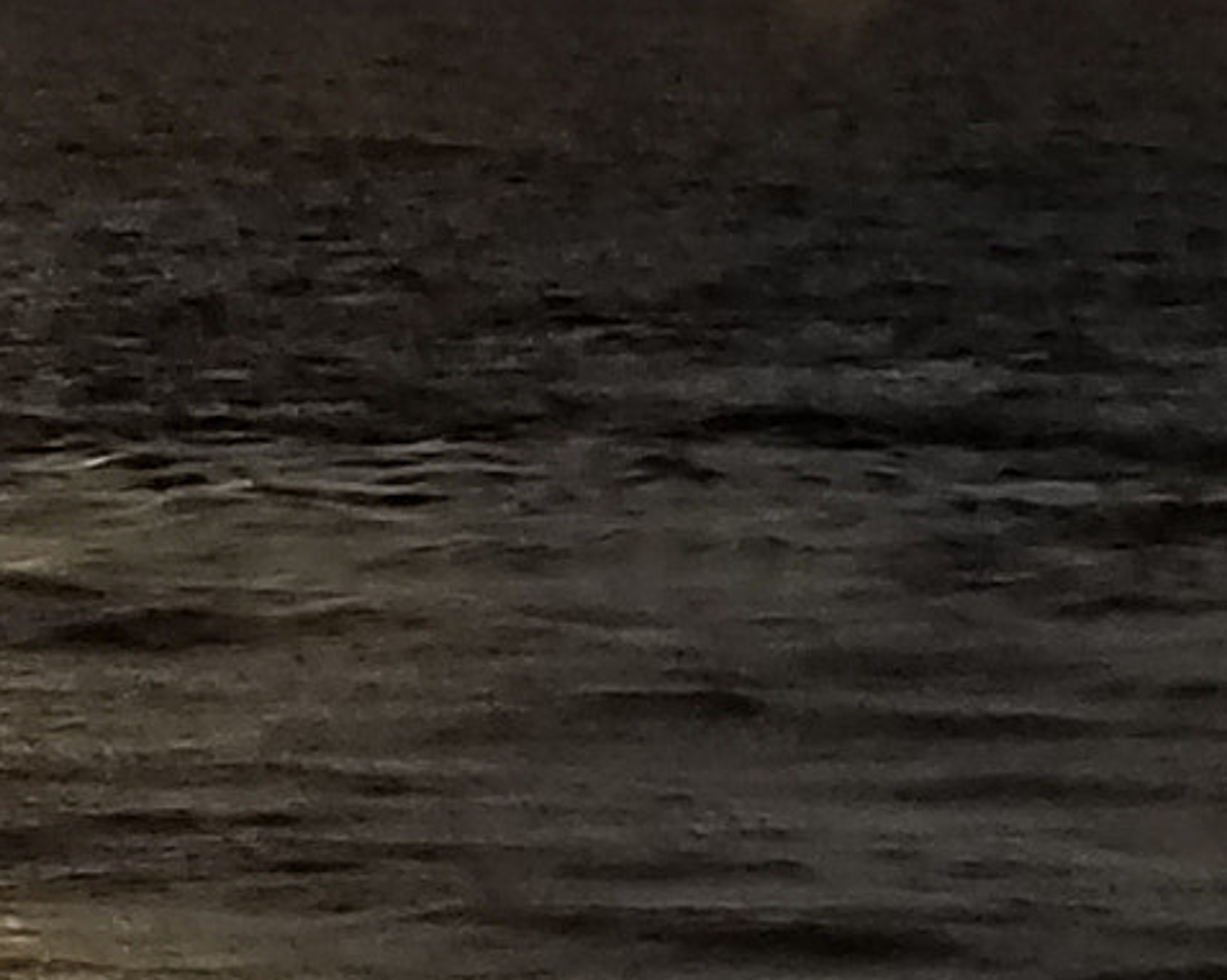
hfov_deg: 20.9
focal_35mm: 85
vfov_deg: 16.8
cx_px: -257
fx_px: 3085
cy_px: -380
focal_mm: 4.25
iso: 50
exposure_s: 1/8197
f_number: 1.7
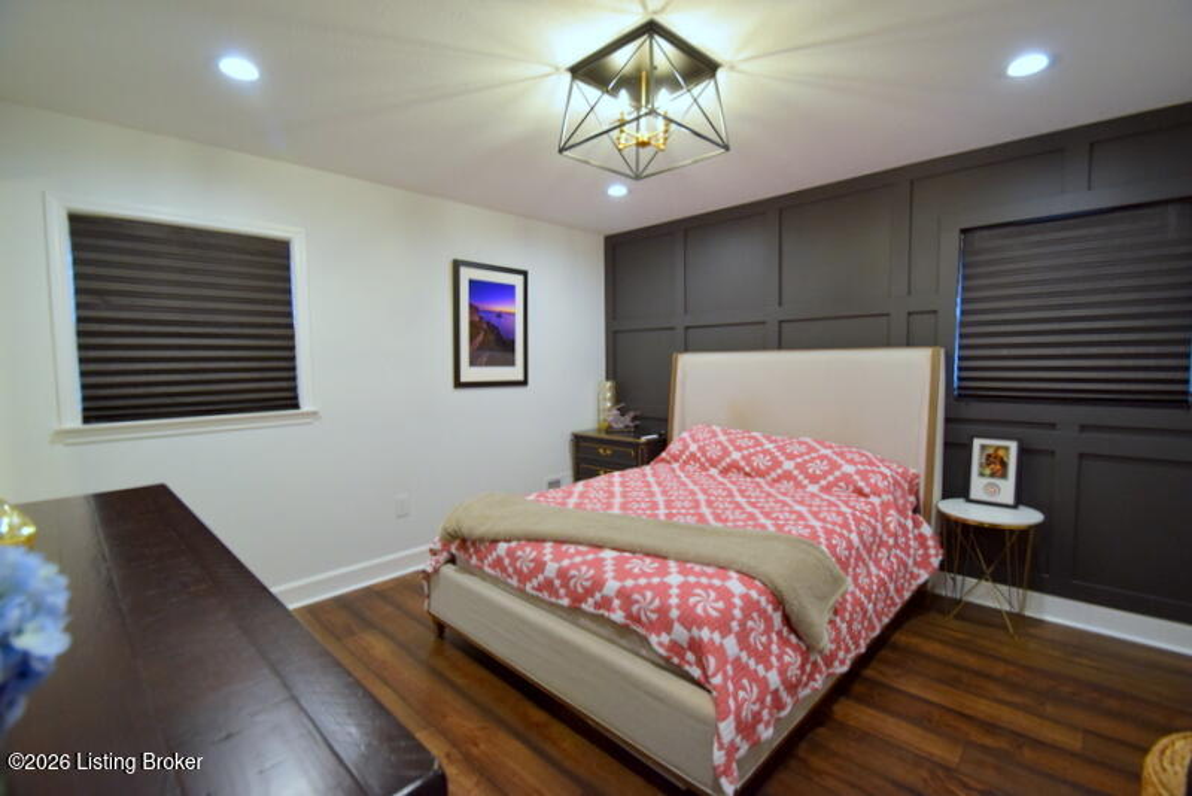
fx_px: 497
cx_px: 596
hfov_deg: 100.4
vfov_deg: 77.4
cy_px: 398
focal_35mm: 15
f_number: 4
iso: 640
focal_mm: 10
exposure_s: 1/60
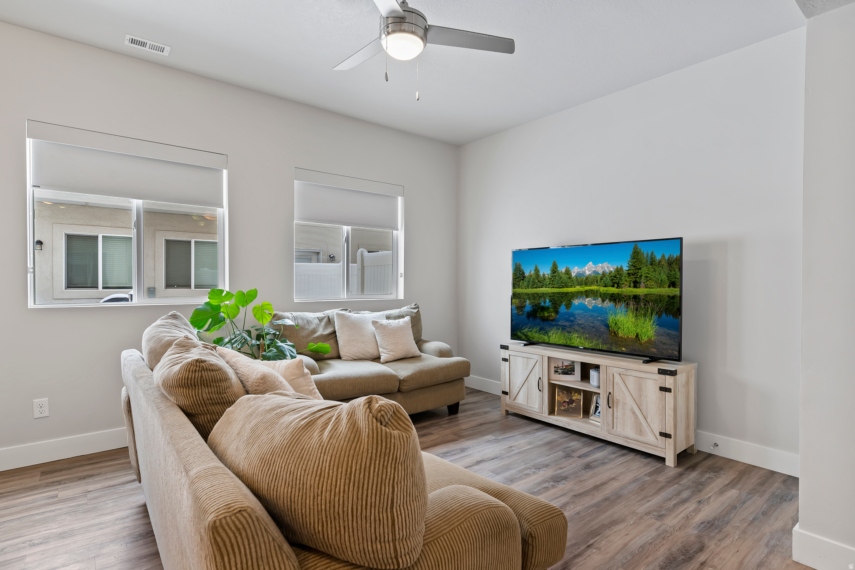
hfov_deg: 90.0
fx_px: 427
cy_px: 285
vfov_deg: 67.4
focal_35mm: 18
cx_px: 428
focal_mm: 18
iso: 100
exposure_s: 1/2.5
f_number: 8
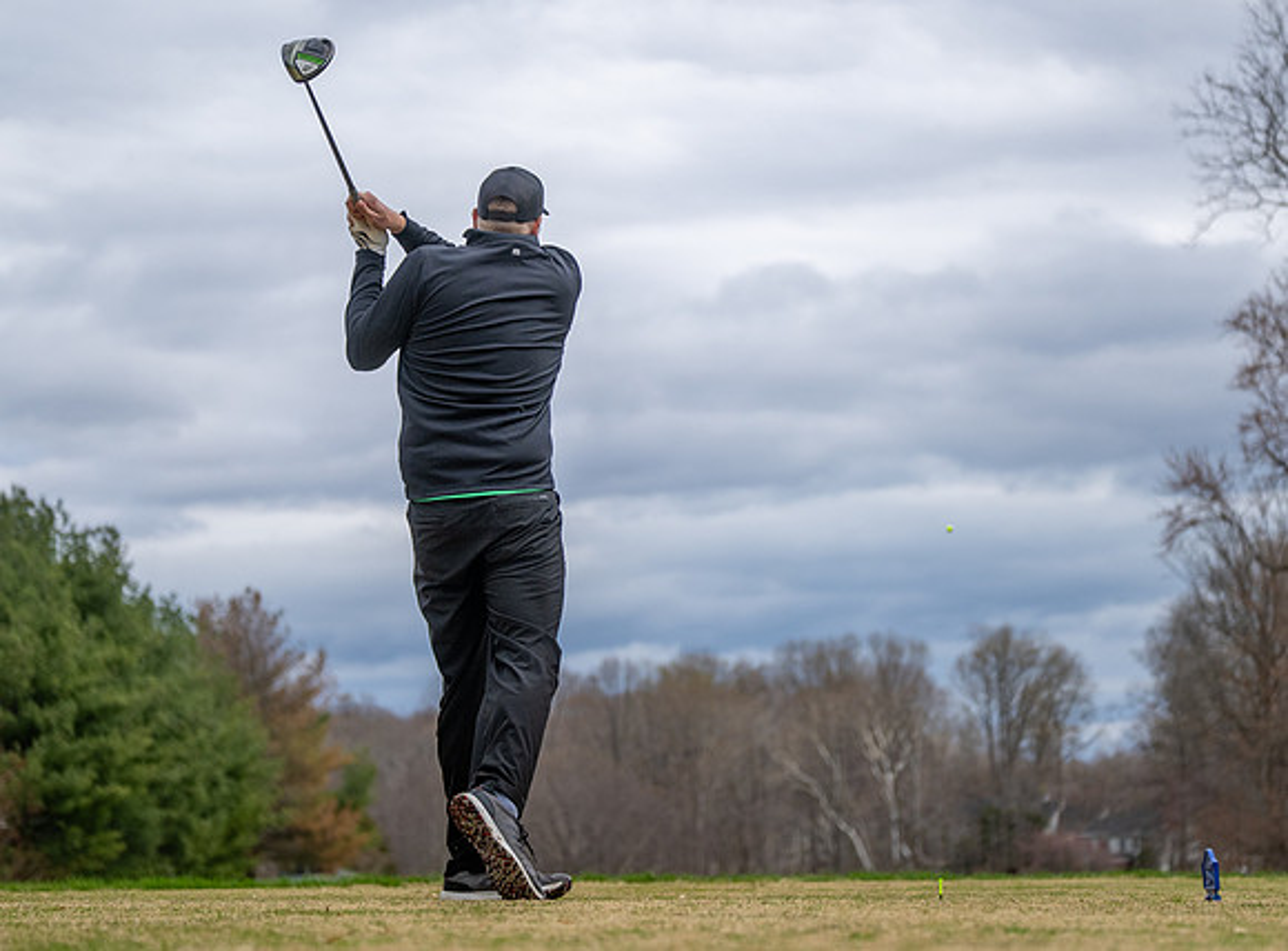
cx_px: 701
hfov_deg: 20.2
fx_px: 3617
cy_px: 497
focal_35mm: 98
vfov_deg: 15.0
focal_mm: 59
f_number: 2.8
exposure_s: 1/5000
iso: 280
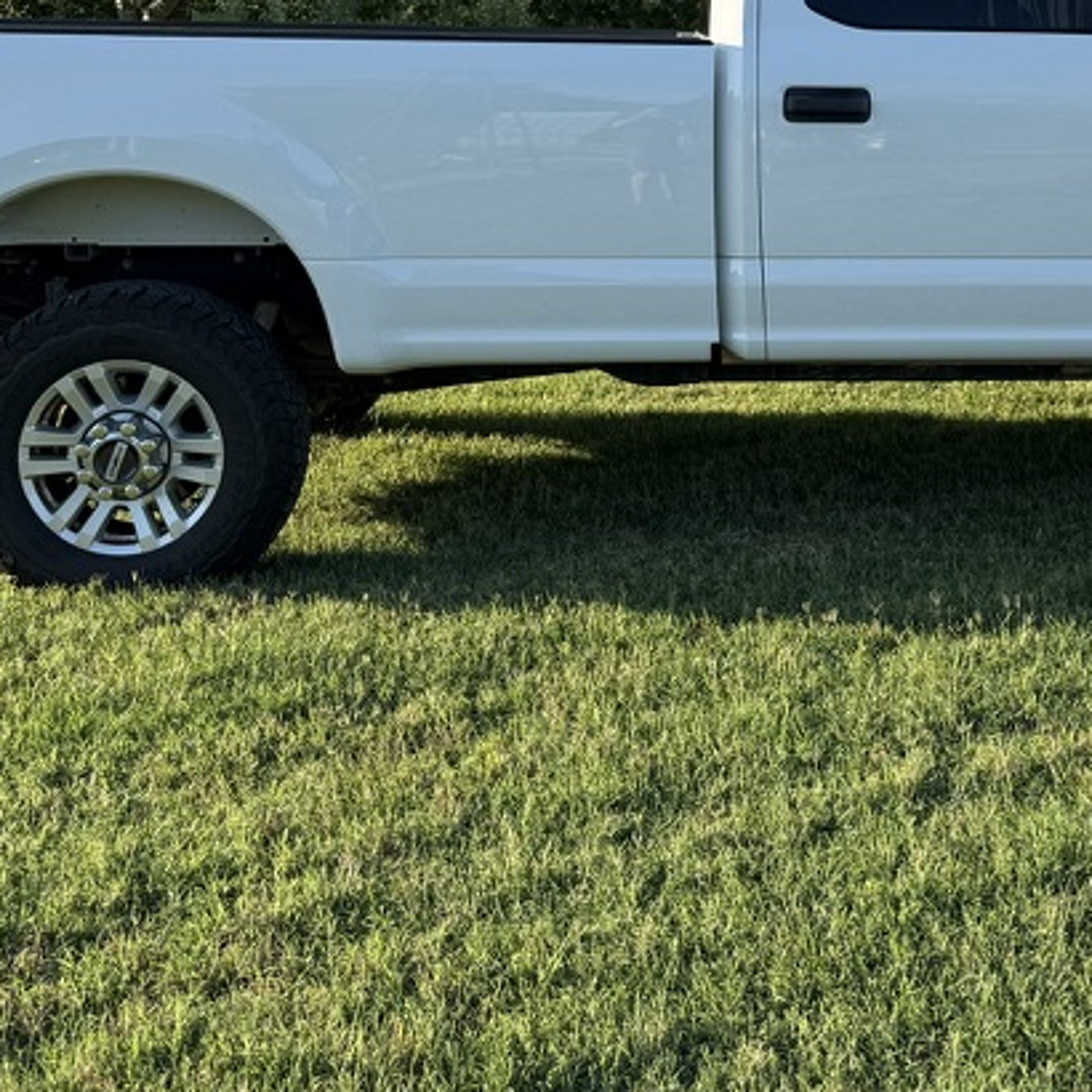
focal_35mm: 53
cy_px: 99
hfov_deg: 31.3
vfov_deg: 30.7
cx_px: 879
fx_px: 1892
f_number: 1.78
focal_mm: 6.76
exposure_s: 1/1770
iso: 80
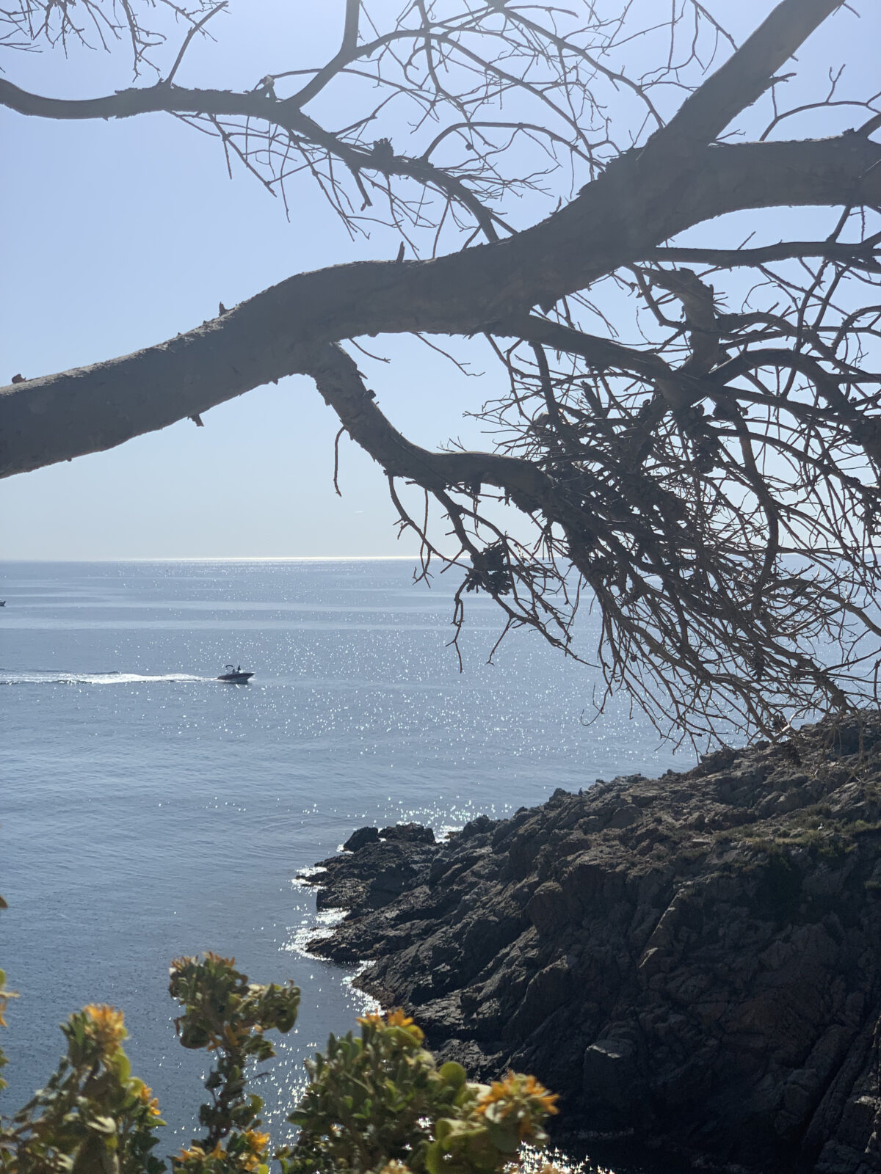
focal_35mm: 52
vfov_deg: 36.8
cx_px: 440
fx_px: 1765
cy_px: 587
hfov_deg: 28.0
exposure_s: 1/2994
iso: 16
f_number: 2.4
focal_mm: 6
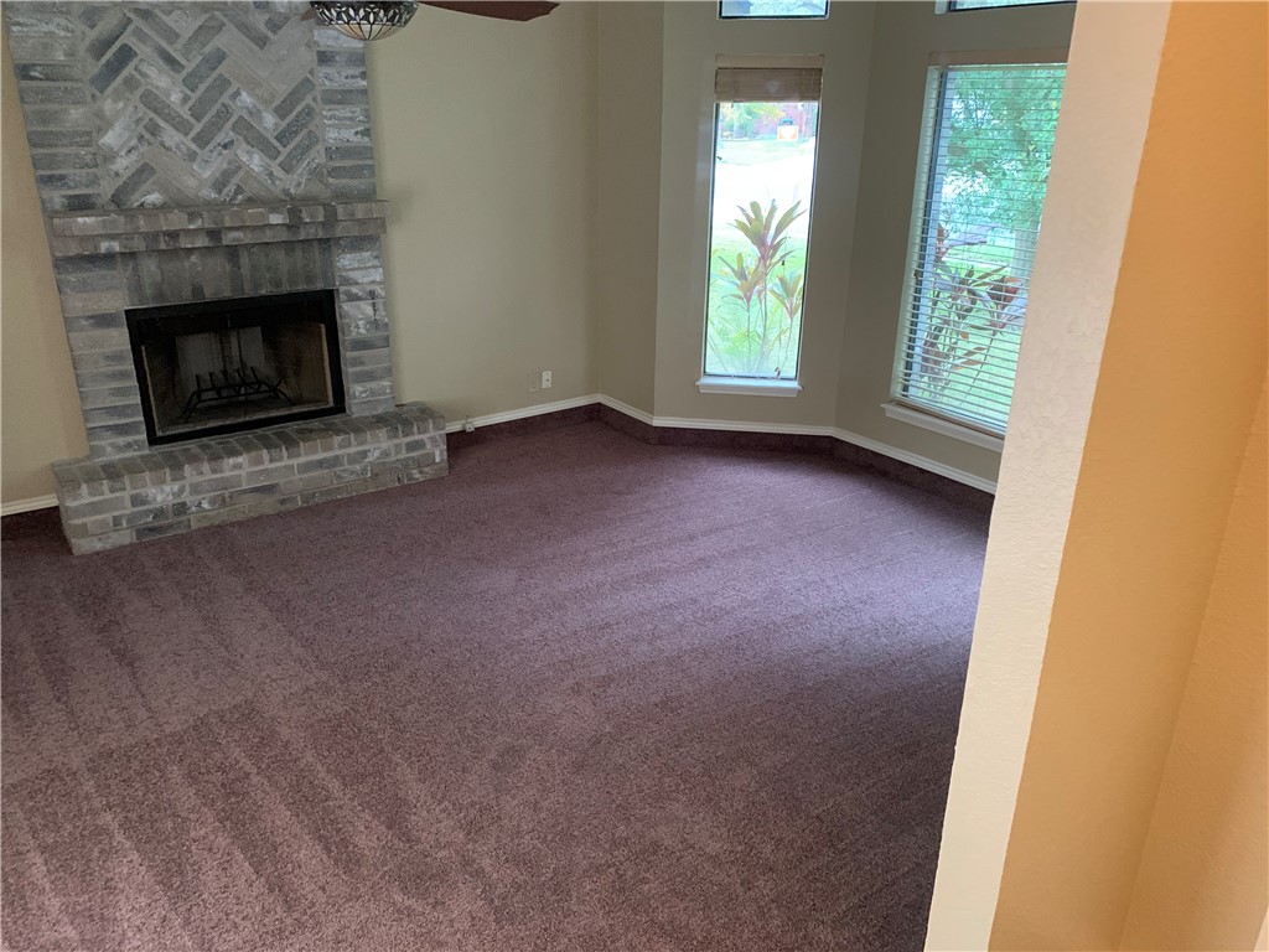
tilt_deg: -22.7
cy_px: 476
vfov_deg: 53.1
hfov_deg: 67.3
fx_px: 953
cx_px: 634
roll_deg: +0.1
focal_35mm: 26
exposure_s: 1/30
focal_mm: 4.25
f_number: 1.8
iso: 400
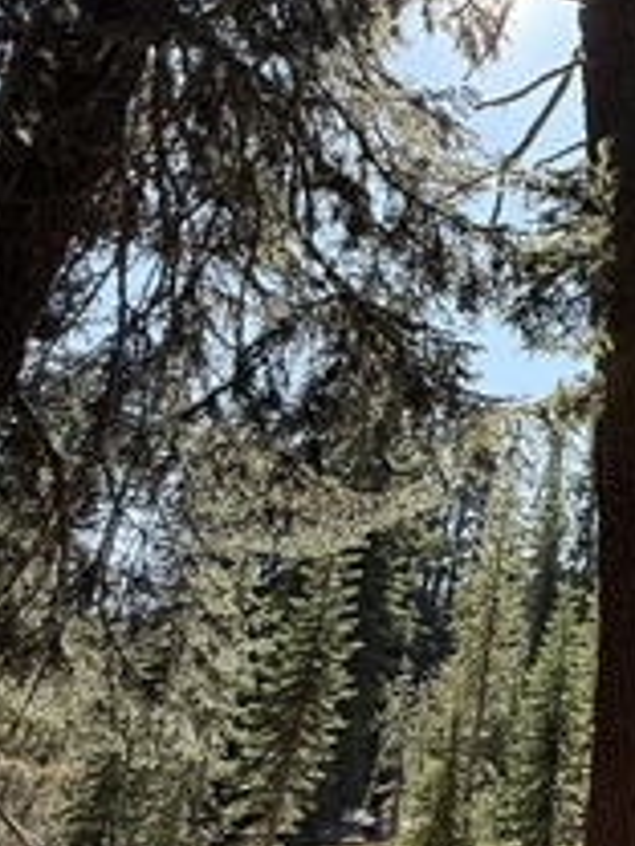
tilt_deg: +28.6
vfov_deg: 52.0
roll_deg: +0.1
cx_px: 761
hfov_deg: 33.3
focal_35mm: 35
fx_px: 856
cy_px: 313
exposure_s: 1/468
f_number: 2.2
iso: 64
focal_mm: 2.22
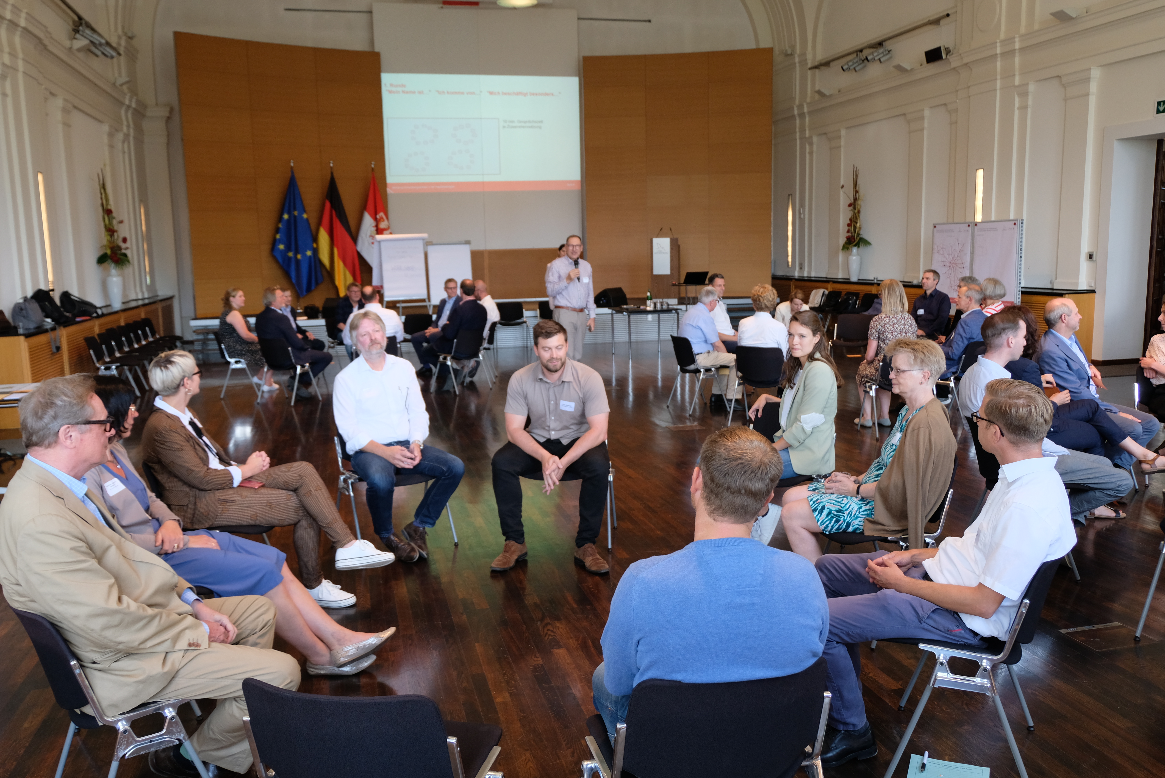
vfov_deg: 43.7
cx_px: 582
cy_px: 389
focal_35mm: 30
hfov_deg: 61.9
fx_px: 971
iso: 640
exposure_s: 1/60
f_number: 4.5
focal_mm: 20.1
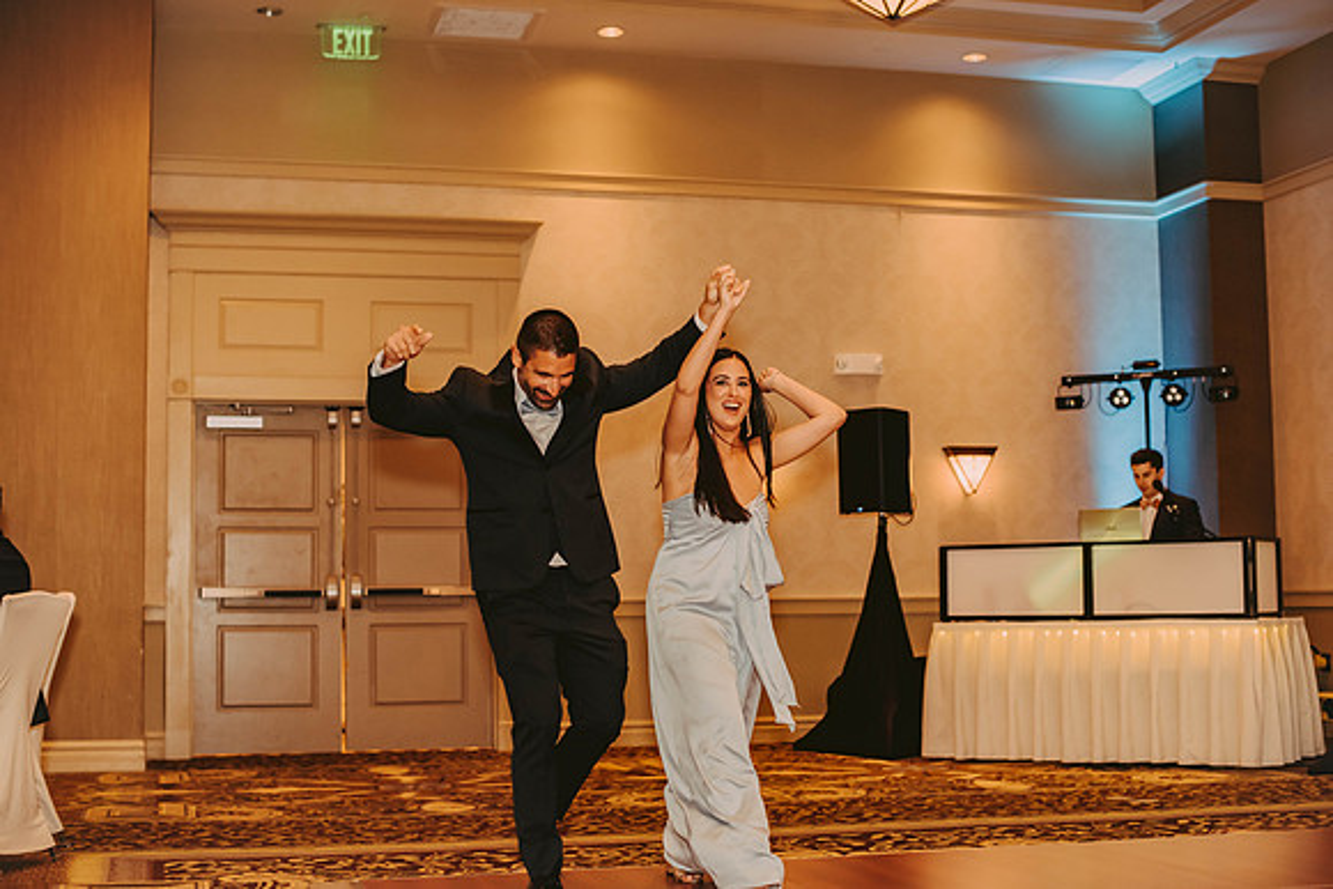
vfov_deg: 27.0
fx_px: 1852
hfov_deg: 39.6
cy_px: 444
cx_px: 666
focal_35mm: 50
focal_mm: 50
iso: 800
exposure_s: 1/125
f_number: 2.5
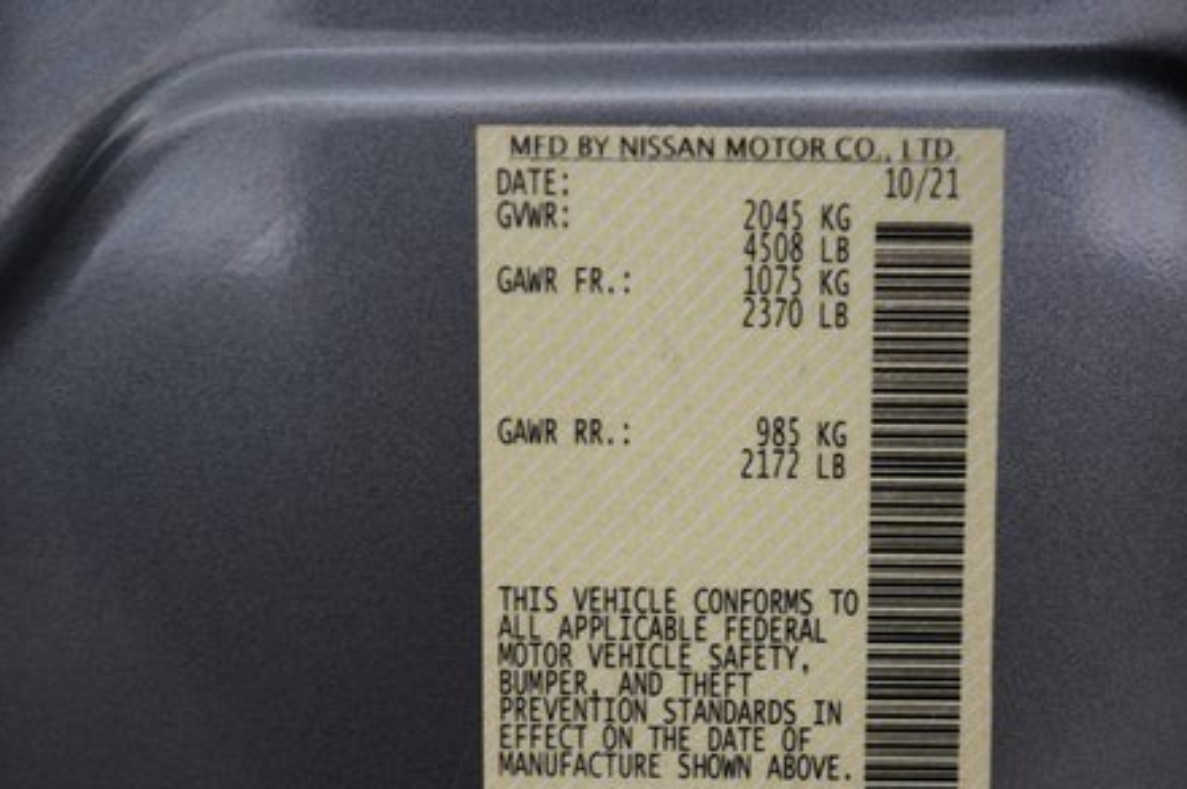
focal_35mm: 35
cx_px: 762
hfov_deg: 53.7
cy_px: 549
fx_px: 1153
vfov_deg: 37.2
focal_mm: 24
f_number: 2.8
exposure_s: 1/60
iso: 1250
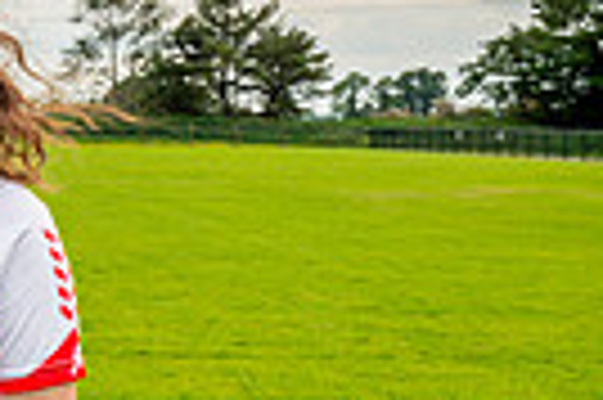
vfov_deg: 9.8
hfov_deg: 13.5
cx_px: -430
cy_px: 283
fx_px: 2325
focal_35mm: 139
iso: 100
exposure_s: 1/100
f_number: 8
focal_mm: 24
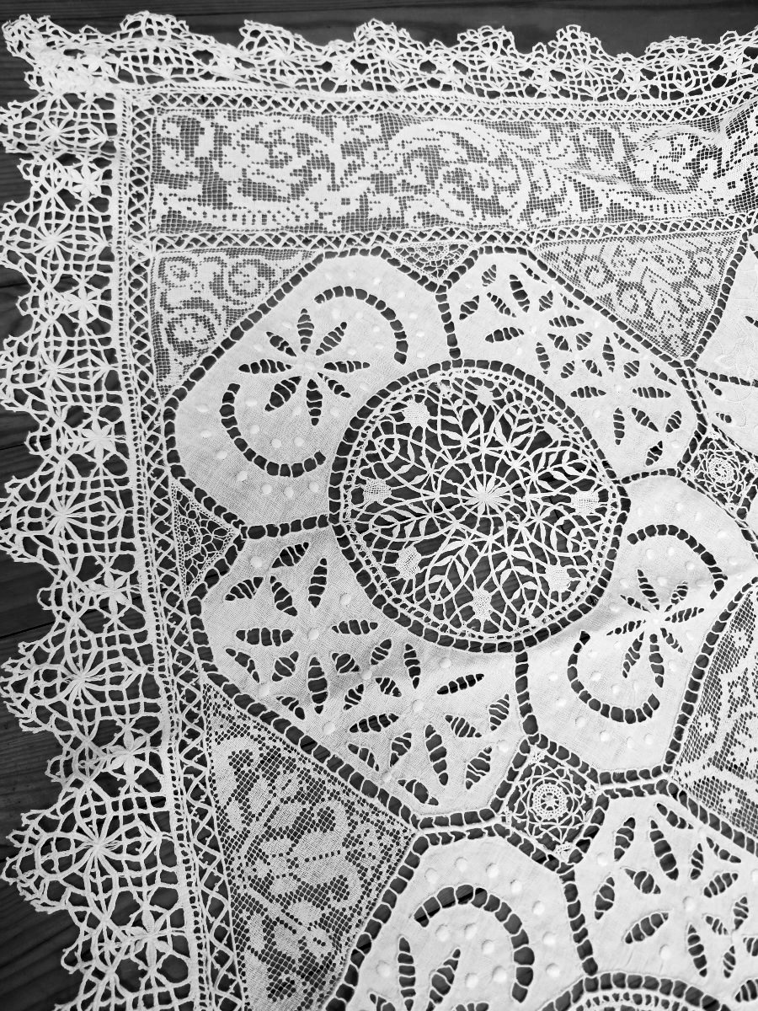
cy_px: 506
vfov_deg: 73.9
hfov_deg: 58.9
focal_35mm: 23
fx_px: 672
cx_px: 379
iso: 476
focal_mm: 7.01
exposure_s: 1/100
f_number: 1.69
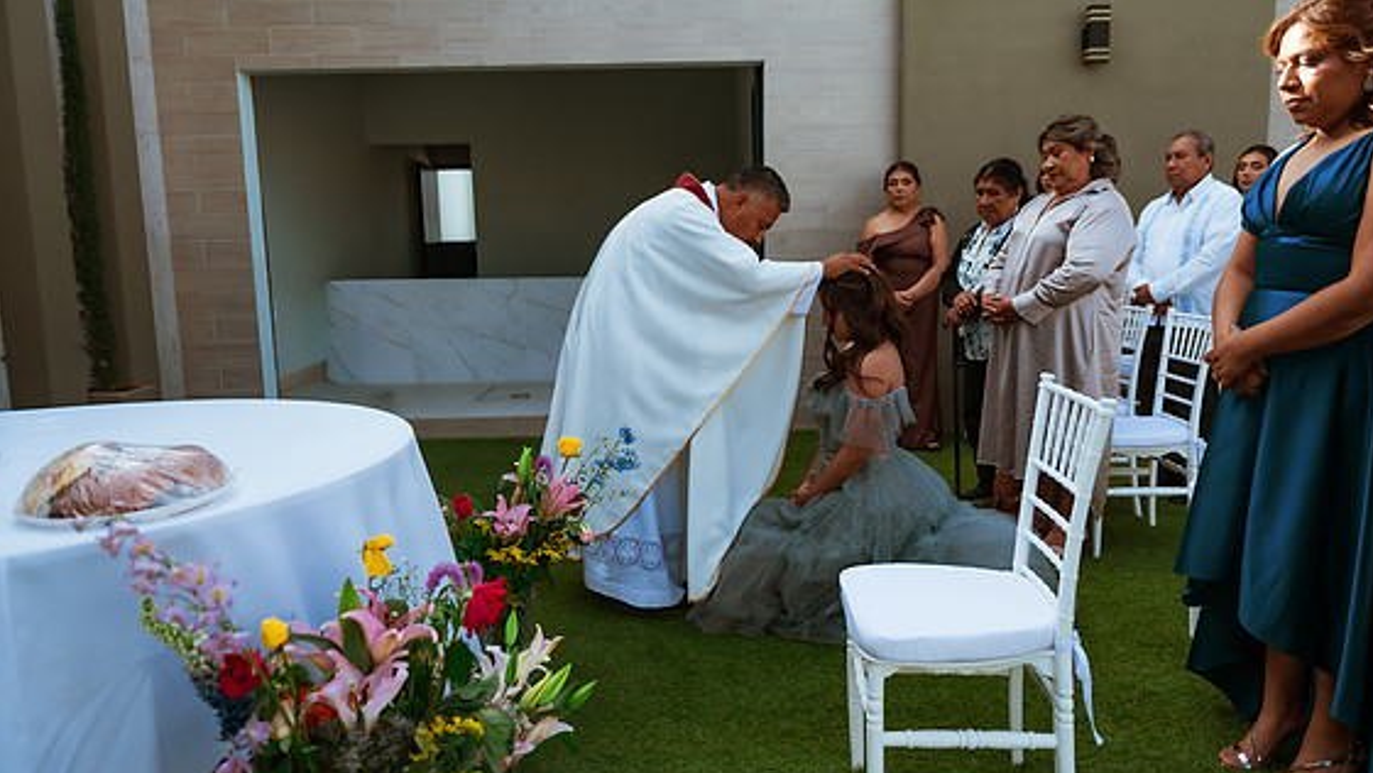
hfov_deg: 71.9
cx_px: 707
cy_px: 393
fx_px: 947
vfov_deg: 44.4
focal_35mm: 26
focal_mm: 24
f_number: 2.8
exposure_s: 1/800
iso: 100
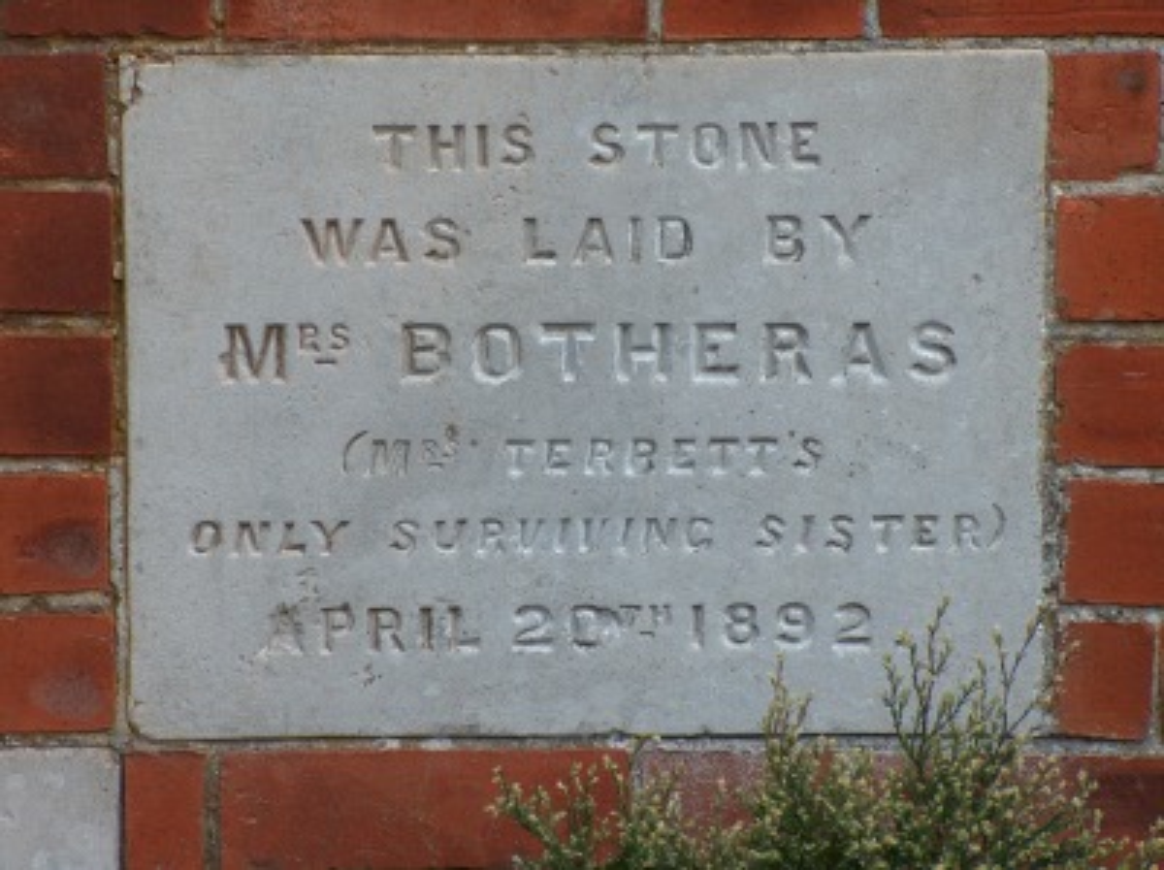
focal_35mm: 218
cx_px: 582
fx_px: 7322
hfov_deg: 9.1
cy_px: 435
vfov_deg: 6.8
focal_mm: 44.63
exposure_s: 1/316
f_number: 5.09
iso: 100
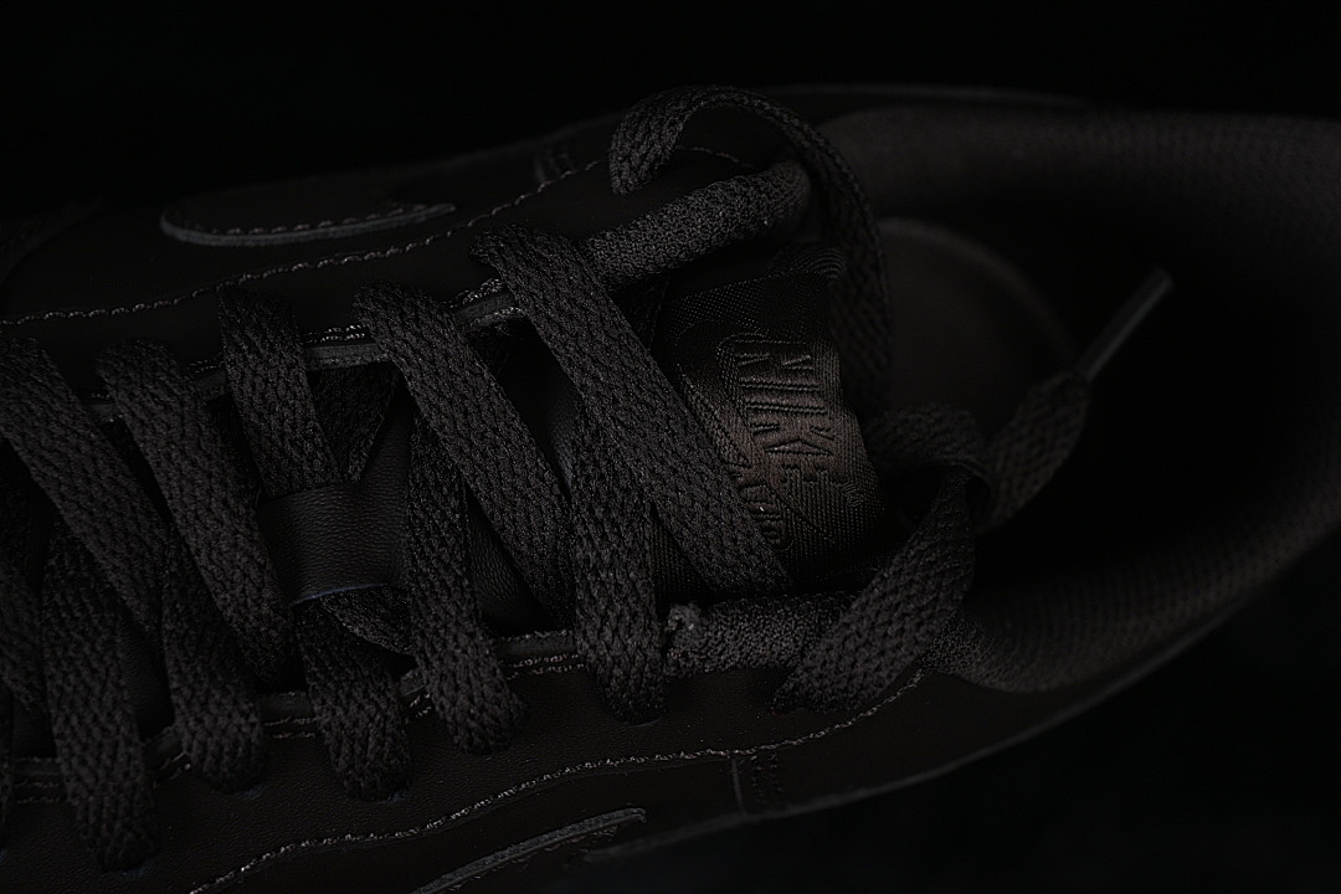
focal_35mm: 75
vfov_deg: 18.2
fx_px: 2794
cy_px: 447
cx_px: 670
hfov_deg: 27.0
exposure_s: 1/60
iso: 160
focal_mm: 50
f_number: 6.3
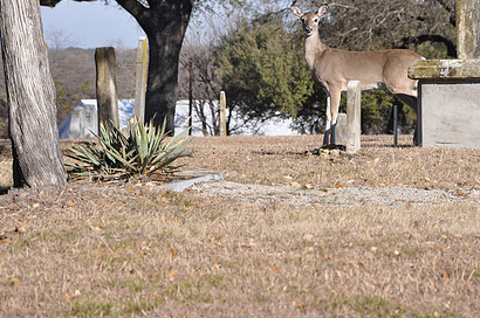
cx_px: 279
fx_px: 2965
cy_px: 95
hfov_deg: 9.3
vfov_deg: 6.1
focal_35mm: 223
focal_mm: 105
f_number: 8
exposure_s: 1/250
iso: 200
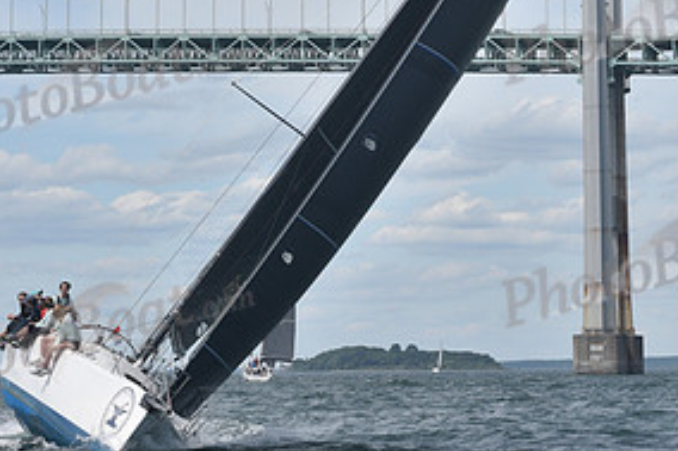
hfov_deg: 14.4
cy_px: -67
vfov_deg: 9.5
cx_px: 378
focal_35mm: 143
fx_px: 2691
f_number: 7.1
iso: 320
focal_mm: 70
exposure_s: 1/800
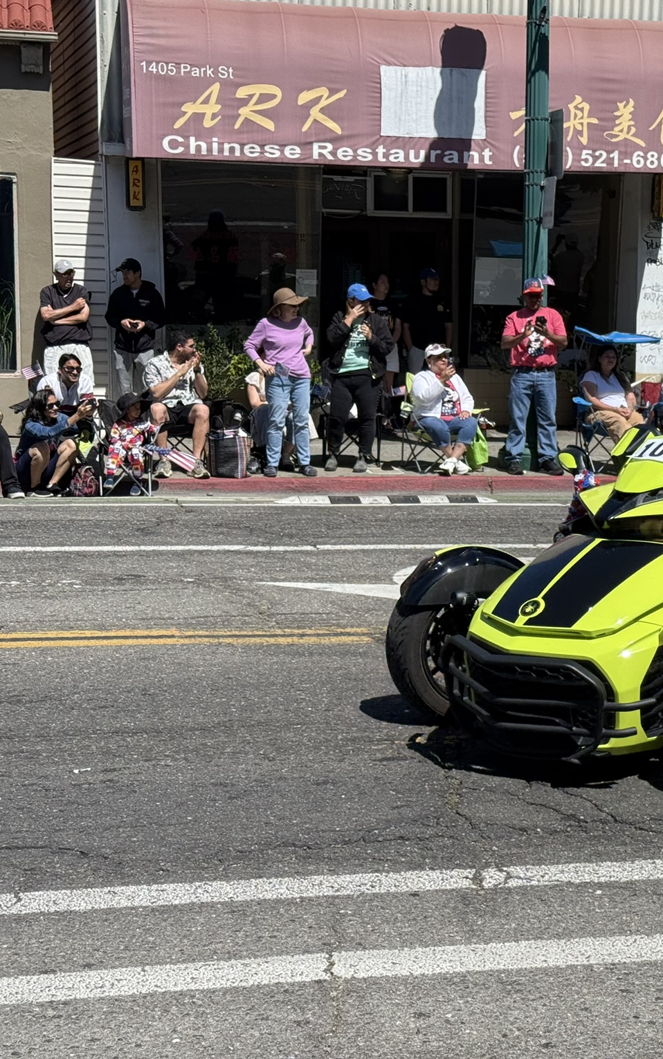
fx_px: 1965
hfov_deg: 18.9
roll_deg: -2.0
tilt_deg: -7.0
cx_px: 567
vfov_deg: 30.2
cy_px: 529
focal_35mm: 68
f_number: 1.78
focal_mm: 6.76
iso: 80
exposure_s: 1/4878
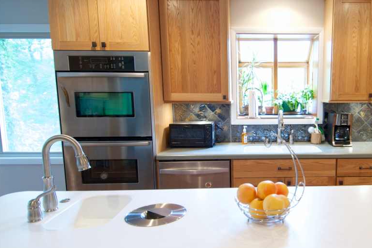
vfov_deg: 46.4
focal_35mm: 28
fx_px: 289
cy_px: 132
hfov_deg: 62.4
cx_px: 271
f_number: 4
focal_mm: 12
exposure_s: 1/3
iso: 100
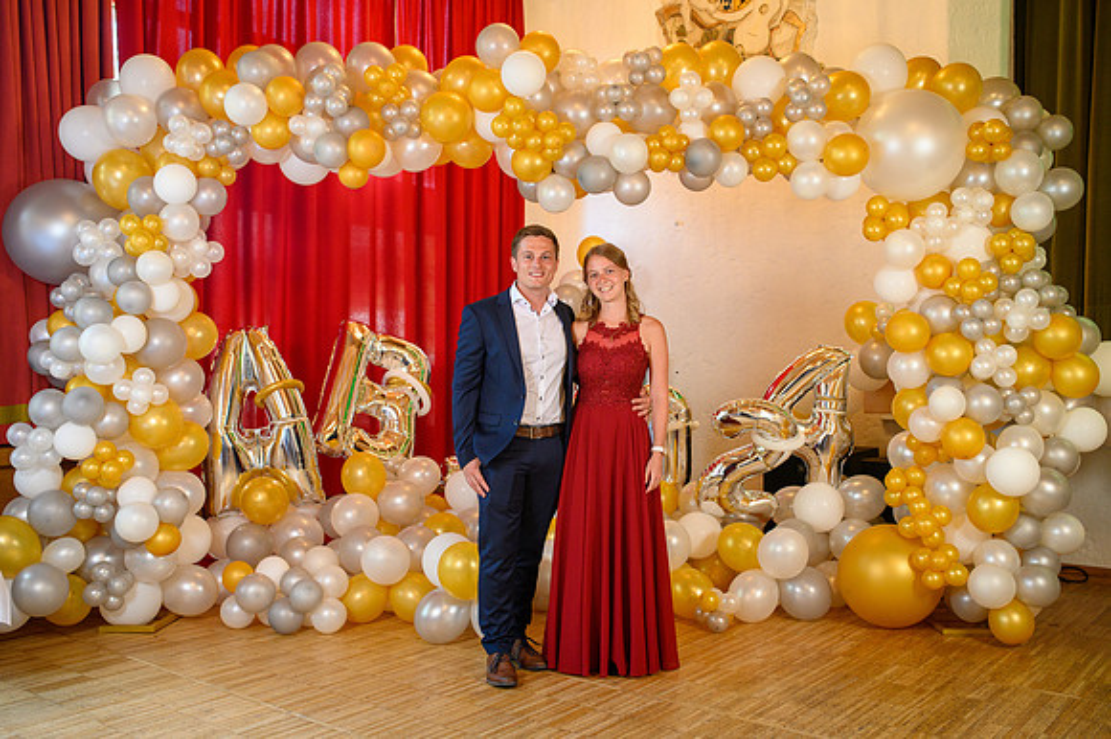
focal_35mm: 35
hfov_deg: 54.5
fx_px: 1079
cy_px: 370
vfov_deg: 37.8
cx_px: 556
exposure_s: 1/100
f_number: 3.5
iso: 1250
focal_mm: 35
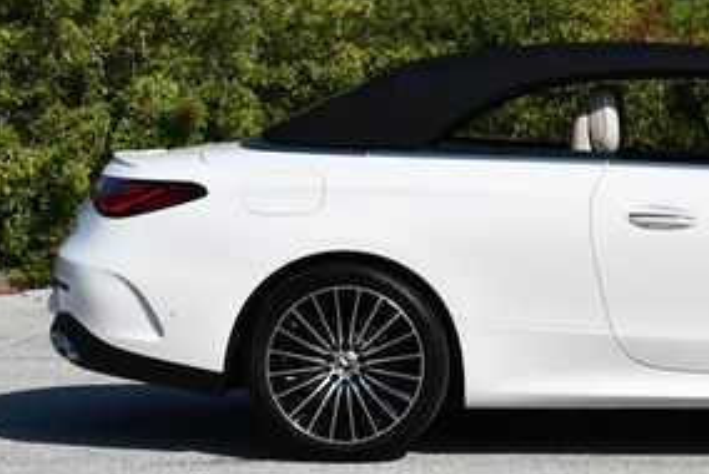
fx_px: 2839
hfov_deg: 14.0
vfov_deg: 9.5
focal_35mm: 144
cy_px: 72
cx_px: 729
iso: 100
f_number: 9
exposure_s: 1/320
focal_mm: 32
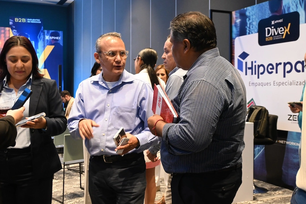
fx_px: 357
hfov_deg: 46.4
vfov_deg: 31.9
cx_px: 153
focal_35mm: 42
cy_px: 102
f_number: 4.5
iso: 3200
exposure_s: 1/80
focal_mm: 28
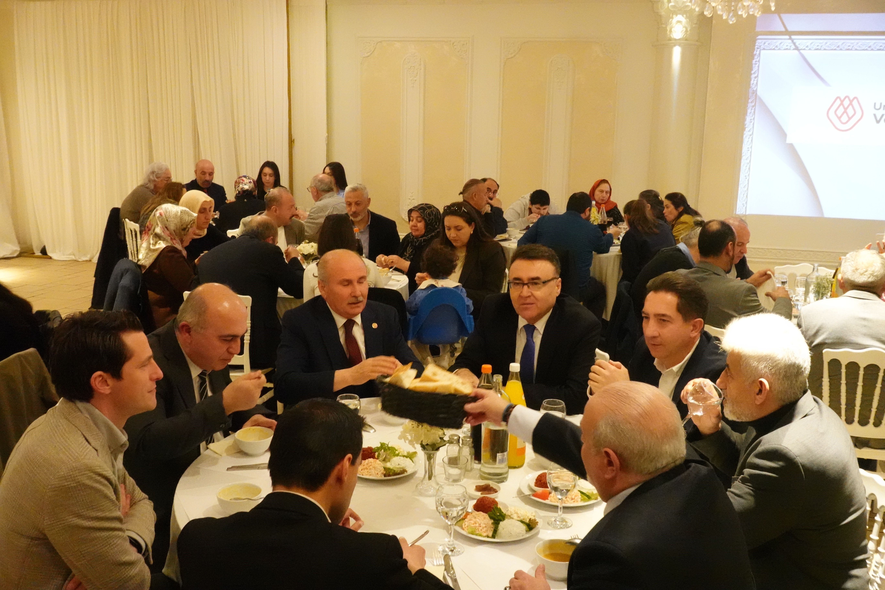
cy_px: 295
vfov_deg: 36.9
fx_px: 885
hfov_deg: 53.1
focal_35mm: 36
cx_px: 442
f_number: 5.6
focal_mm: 13.41
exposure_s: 1/60
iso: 6400
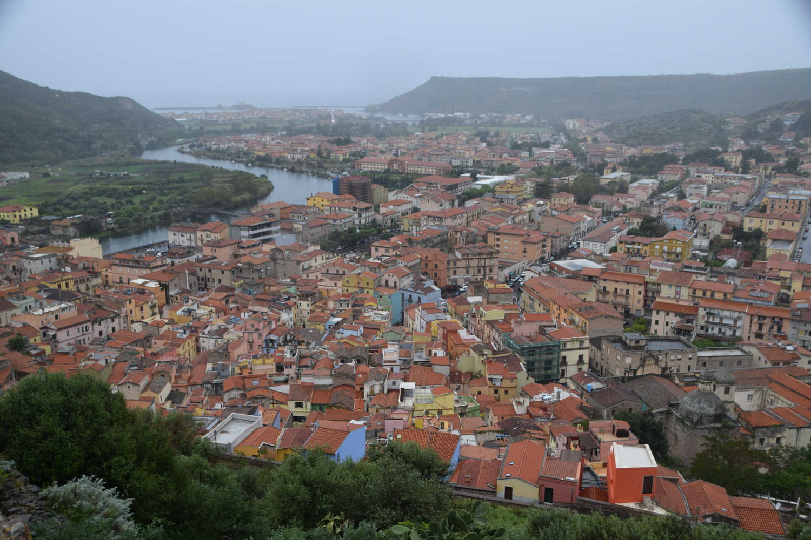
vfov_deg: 40.0
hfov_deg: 57.2
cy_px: 270
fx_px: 743
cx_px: 406
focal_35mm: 33
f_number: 7.1
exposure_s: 1/200
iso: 400
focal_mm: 22
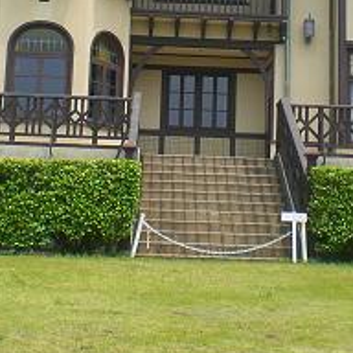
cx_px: 206
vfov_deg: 21.0
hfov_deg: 21.4
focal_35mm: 81
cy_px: 48
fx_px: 935
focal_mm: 6.3
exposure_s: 1/320
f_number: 4.4
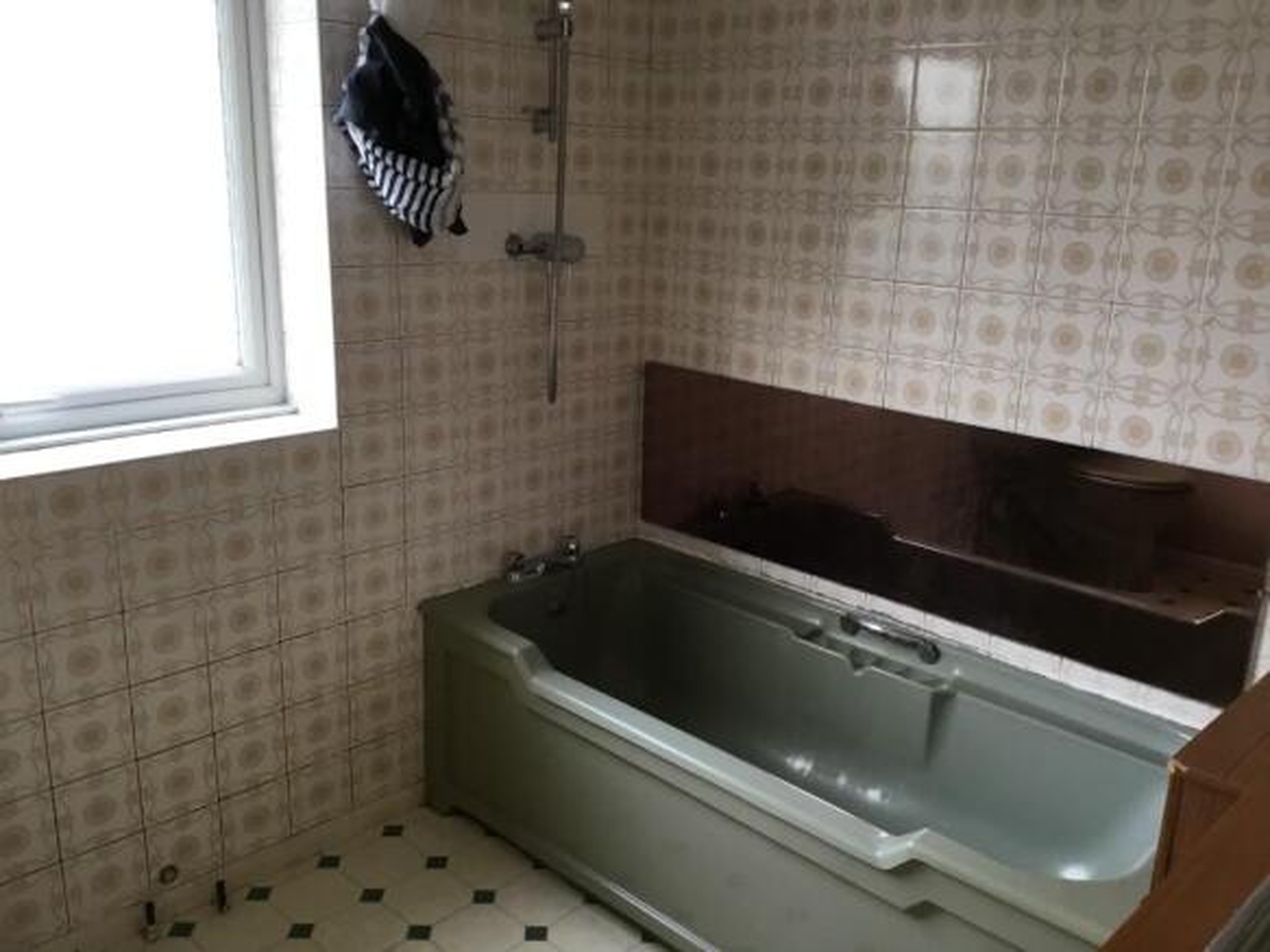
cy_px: 476
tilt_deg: -14.9
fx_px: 1137
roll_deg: -1.9
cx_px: 635
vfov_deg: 45.4
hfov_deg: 58.4
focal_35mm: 31
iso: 32
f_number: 2.4
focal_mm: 3.3
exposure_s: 1/33
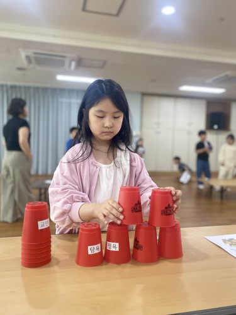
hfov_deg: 53.1
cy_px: 158
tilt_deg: -3.3
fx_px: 236
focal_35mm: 26
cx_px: 118
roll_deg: -2.8
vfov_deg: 67.3
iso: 100
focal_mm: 4.25
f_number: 1.8
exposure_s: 1/60
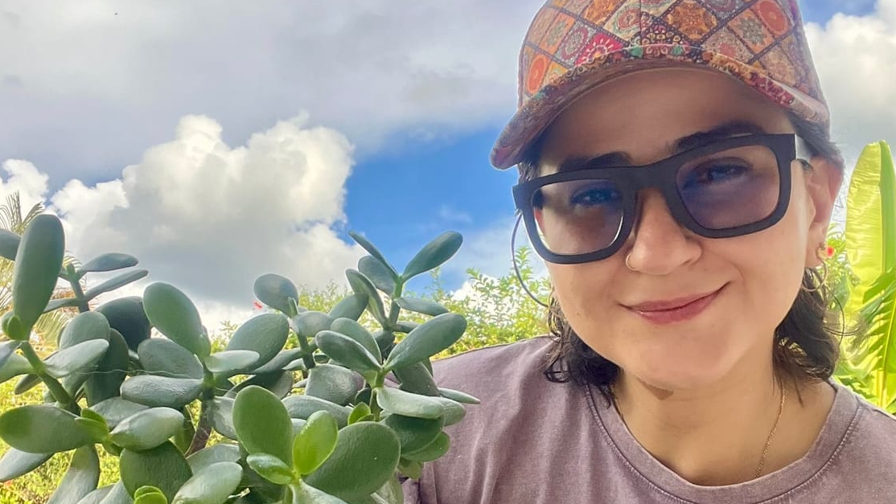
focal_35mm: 44
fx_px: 1046
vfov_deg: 26.5
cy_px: 420
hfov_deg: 46.4
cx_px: 450
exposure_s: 1/400
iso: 32
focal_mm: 2.71
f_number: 2.2
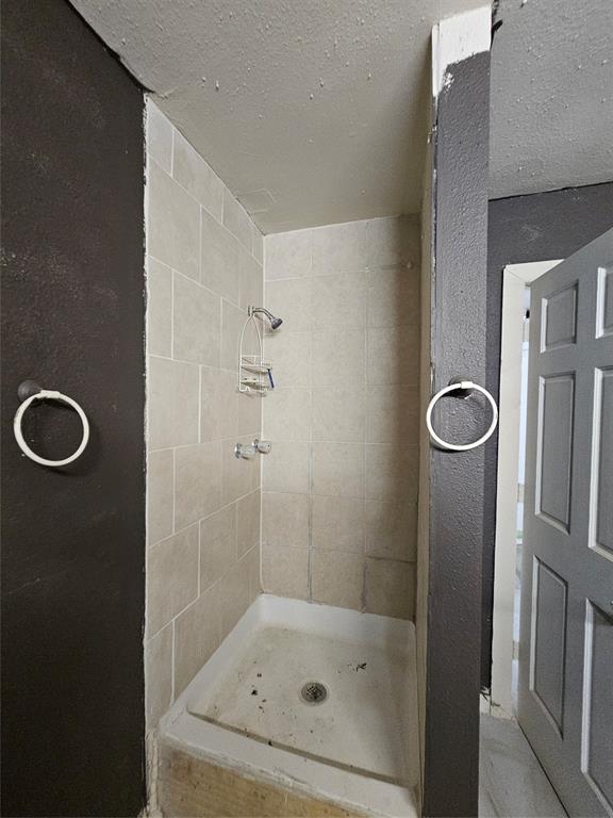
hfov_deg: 89.9
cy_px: 409
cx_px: 306
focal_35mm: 13
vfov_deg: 106.2
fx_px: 307
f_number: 2.2
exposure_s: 1/30
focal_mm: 2.2
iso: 640
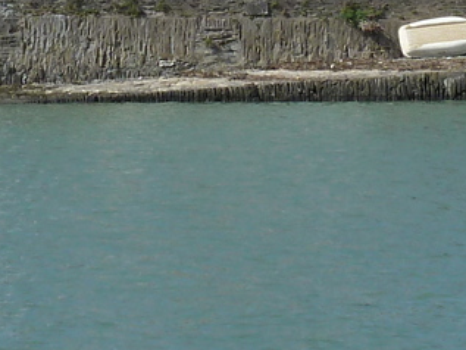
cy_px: -462
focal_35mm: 419
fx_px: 5643
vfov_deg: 3.5
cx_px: 94
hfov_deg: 4.7
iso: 80
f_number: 5
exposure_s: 1/400
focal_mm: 13.7
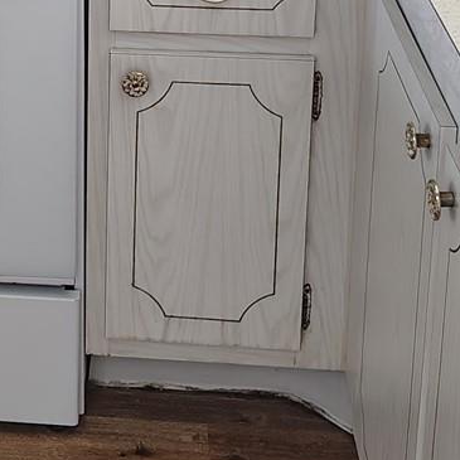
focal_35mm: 93
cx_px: -23
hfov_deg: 18.1
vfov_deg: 17.2
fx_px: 1398
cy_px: -181
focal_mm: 5.56
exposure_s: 1/57.7
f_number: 1.8
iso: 800
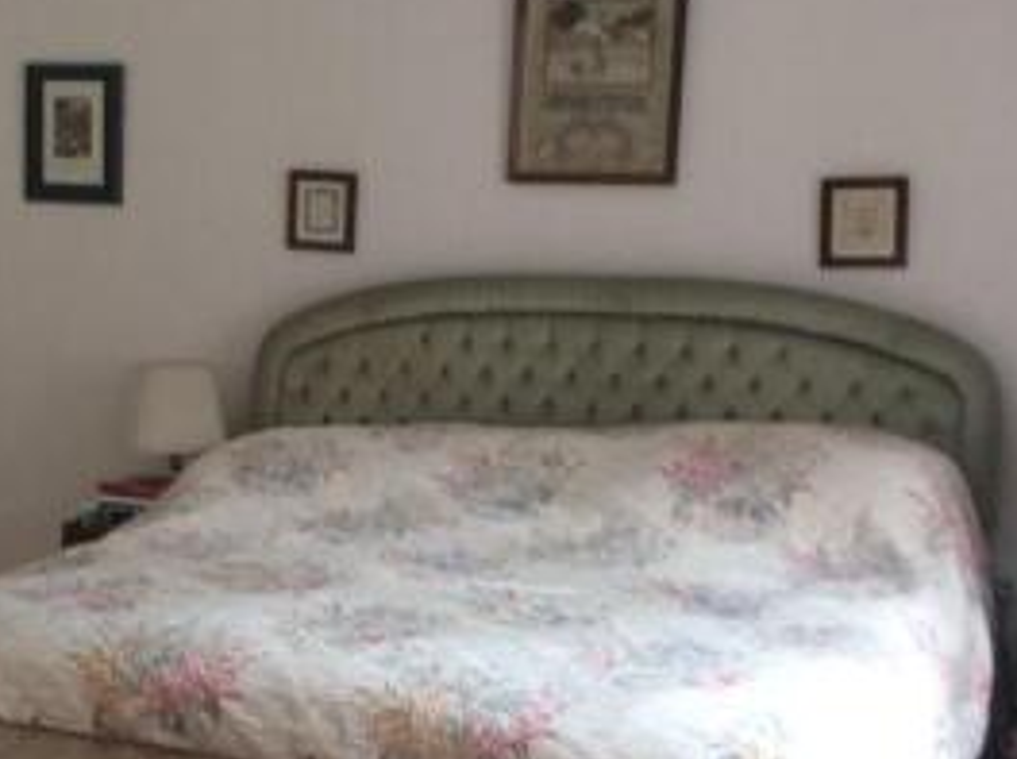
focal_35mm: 71
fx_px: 2082
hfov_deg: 26.5
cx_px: 94
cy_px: 507
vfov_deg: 20.6
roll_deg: +0.5
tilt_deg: -10.9
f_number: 2.4
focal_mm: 3.3
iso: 40
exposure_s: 1/24
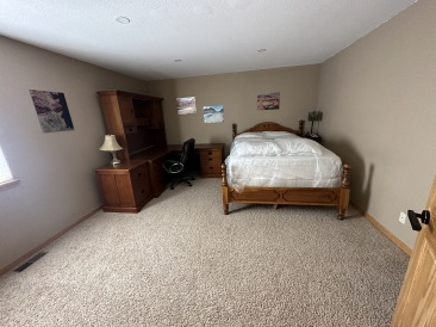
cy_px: 164
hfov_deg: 102.1
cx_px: 218
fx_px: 176
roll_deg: +4.0
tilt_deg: -14.5
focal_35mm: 14
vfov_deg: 85.6
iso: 400
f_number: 2.2
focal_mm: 2.22
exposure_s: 1/60
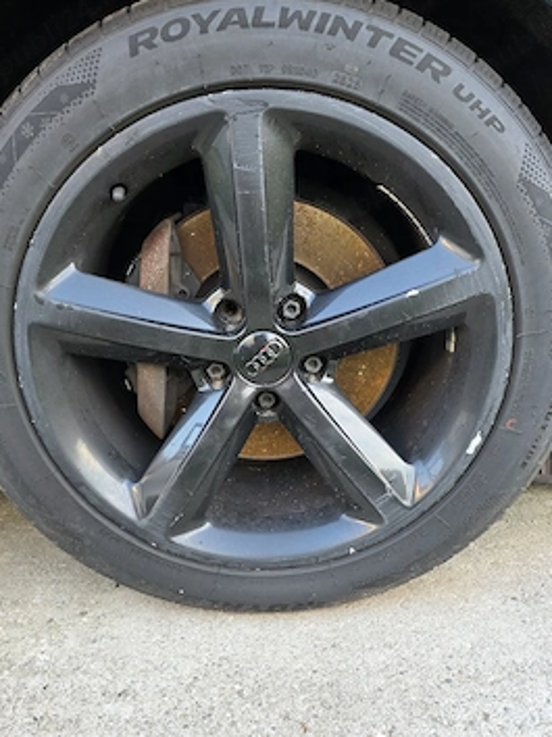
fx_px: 553
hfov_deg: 53.0
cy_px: 377
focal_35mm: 26
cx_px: 265
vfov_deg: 67.3
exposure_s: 1/101
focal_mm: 6.3
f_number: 1.7
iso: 160
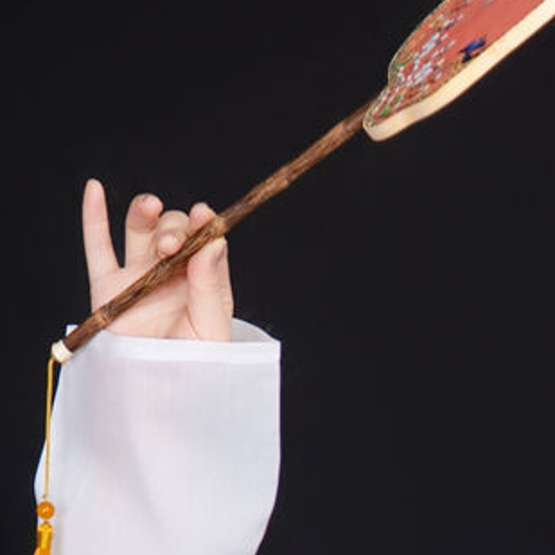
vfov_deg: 5.5
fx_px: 5659
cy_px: 1160
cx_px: 661
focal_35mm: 312
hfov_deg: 5.6
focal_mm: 64
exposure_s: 1/125
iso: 100
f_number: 4.5
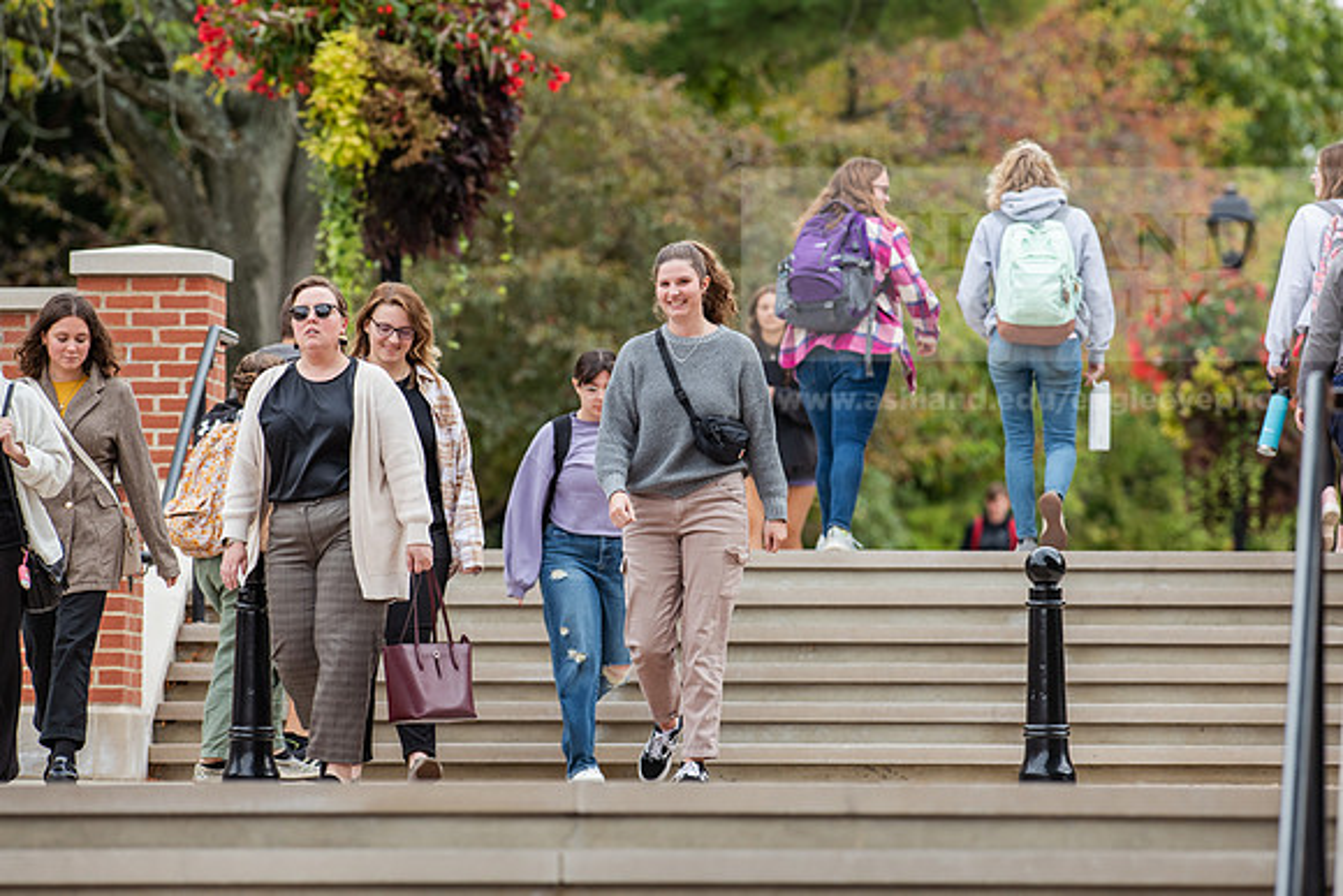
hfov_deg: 6.9
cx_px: 672
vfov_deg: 4.6
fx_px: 11194
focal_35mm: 300
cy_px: 448
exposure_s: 1/500
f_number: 6.3
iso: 400
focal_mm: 300
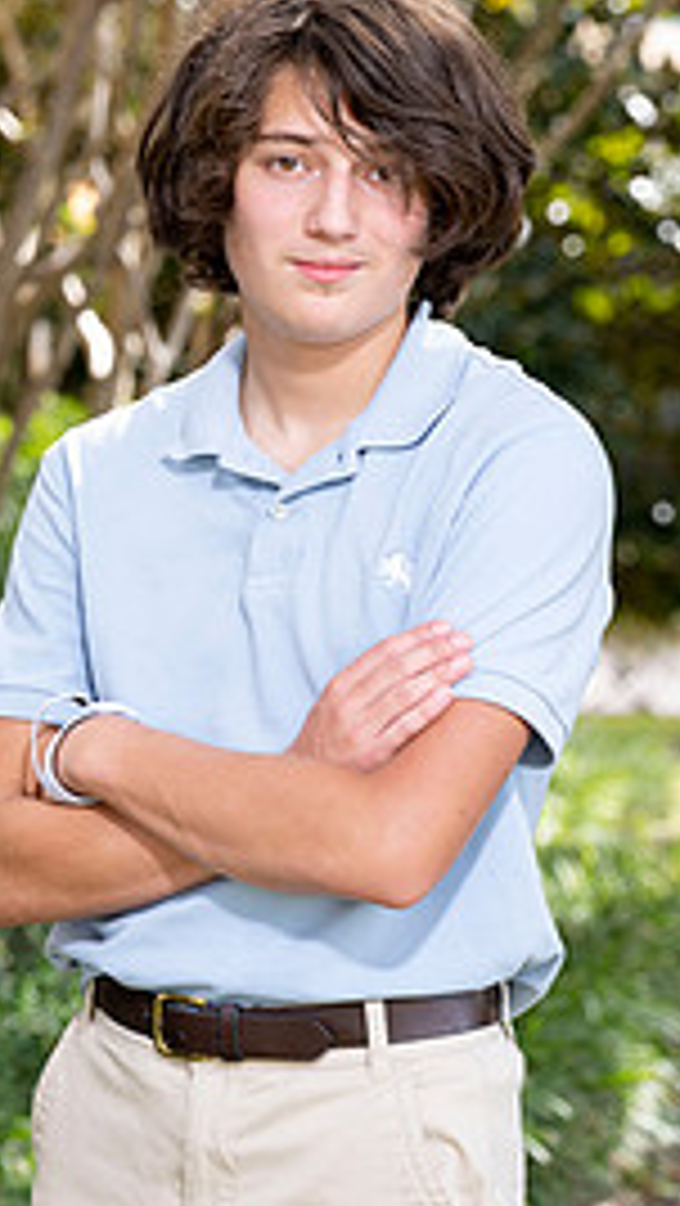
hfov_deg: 5.8
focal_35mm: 211
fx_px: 6755
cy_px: 598
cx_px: 347
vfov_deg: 10.2
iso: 400
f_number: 6.3
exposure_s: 1/160
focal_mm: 120
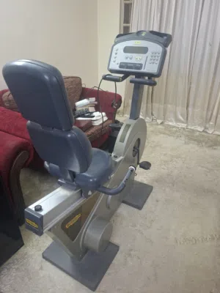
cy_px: 146
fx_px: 195
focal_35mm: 23
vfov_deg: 73.9
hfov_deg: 58.9
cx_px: 110
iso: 400
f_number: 1.8
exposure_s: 1/33
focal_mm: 5.54
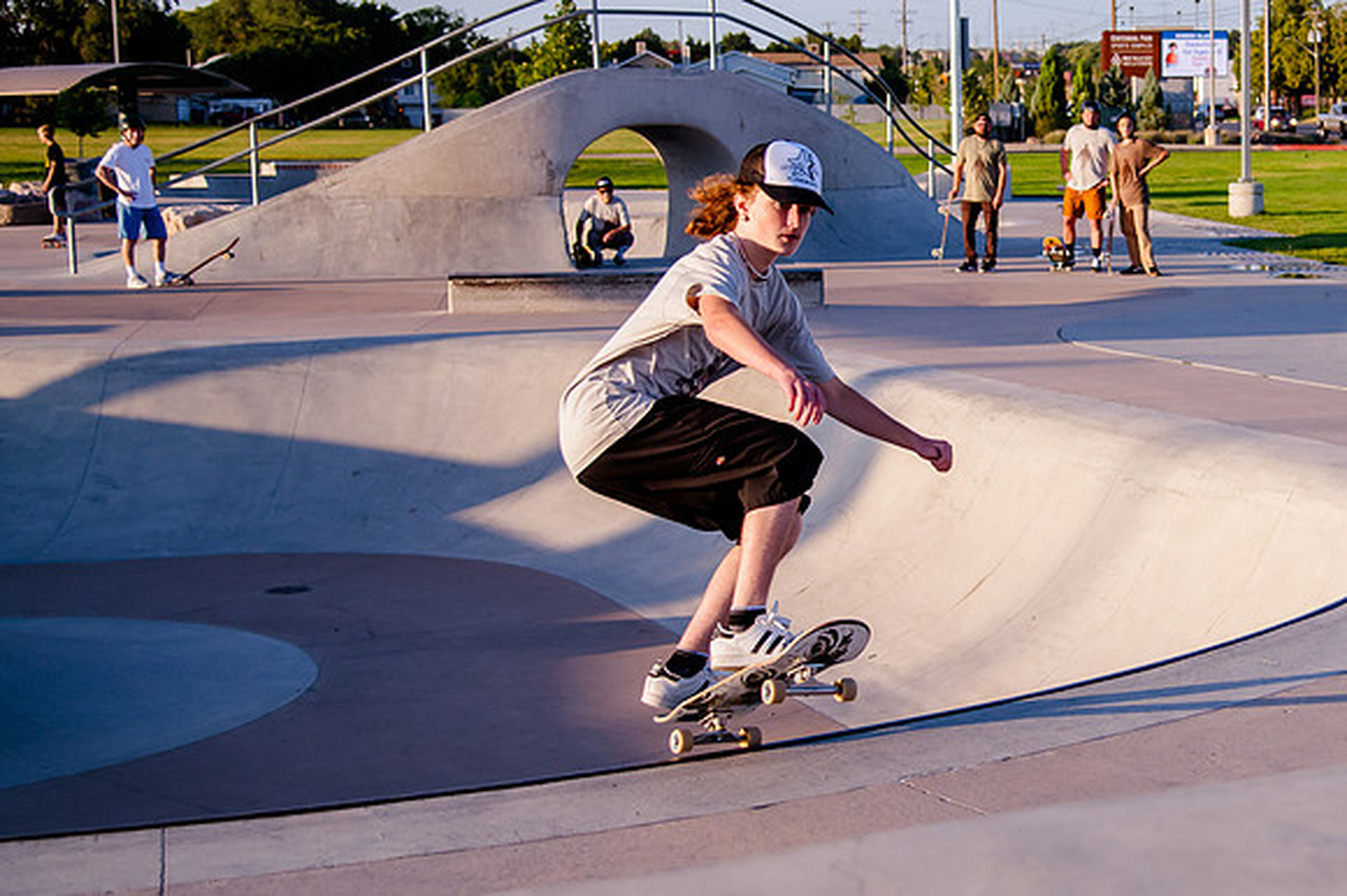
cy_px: 373
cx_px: 1107
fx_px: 2377
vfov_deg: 21.3
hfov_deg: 30.7
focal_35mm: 64
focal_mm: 38
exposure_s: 1/3200
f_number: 4
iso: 1000
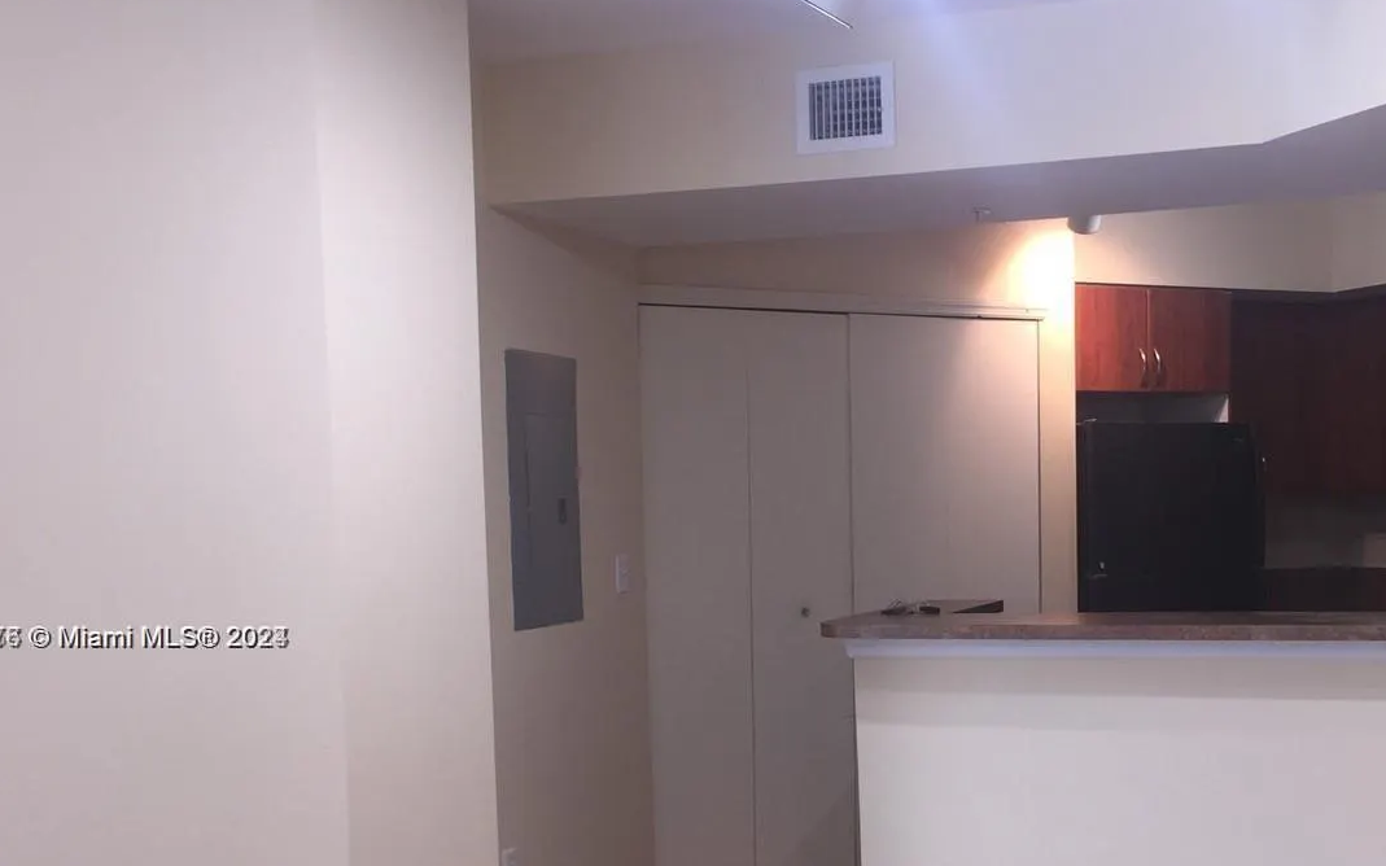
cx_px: 910
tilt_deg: -4.1
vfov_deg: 27.6
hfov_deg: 43.0
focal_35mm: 46
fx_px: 1737
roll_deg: +1.8
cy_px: 639
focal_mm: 4.15
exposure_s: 1/30
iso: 32
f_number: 2.2
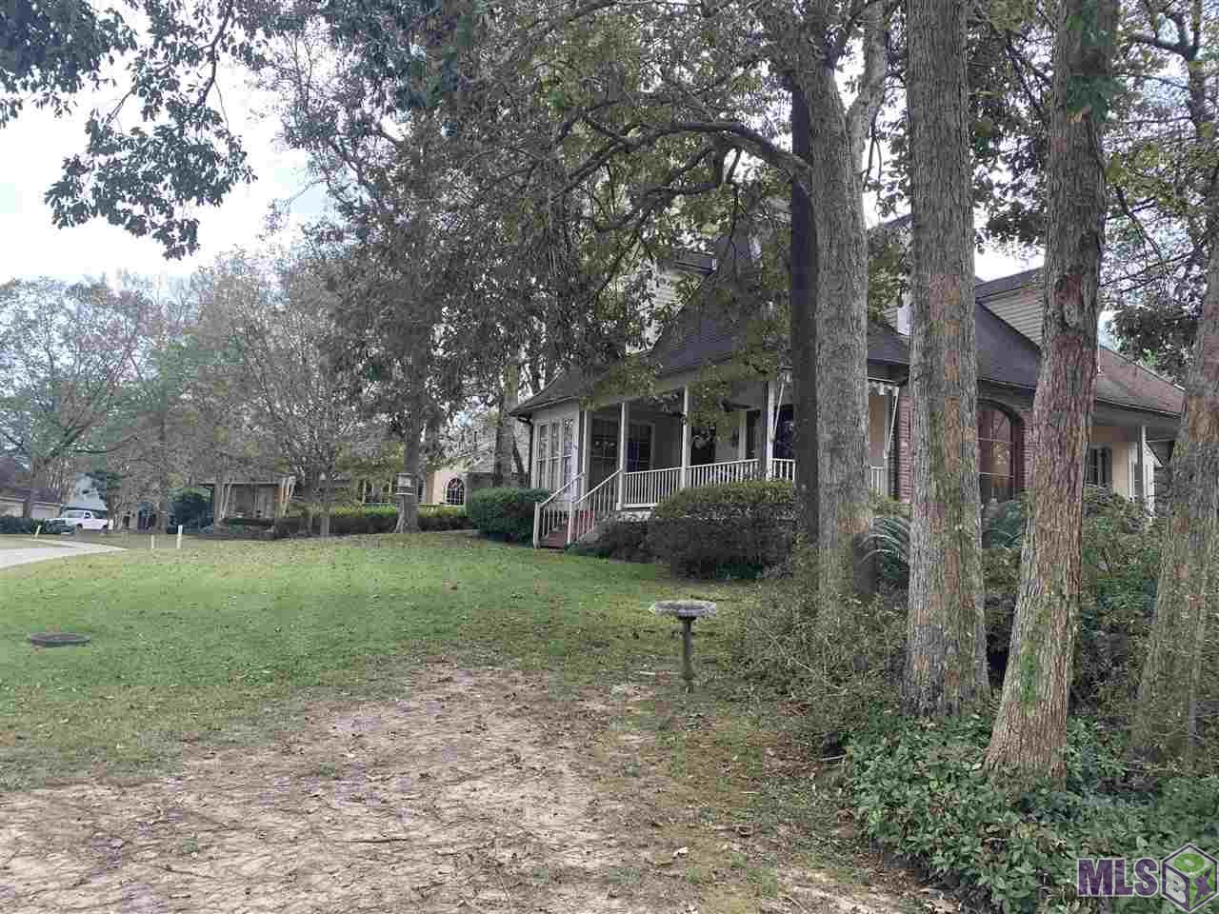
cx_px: 610
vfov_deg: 53.1
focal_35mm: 26
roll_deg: -4.0
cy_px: 457
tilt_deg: +7.2
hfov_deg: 67.3
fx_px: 916
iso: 25
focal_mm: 4.25
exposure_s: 1/176
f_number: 1.8
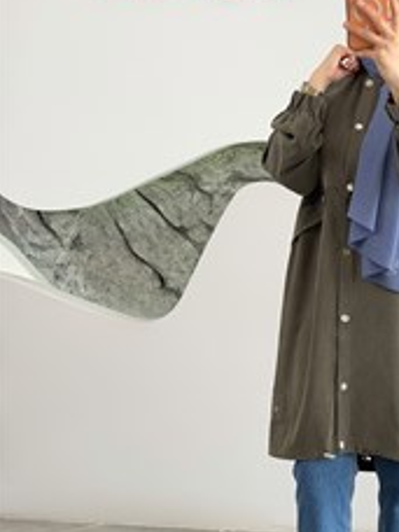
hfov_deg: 16.7
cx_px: 357
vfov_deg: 22.5
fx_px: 1337
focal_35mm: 87
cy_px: 242
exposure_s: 1/175
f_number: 1.78
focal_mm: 6.76
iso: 50
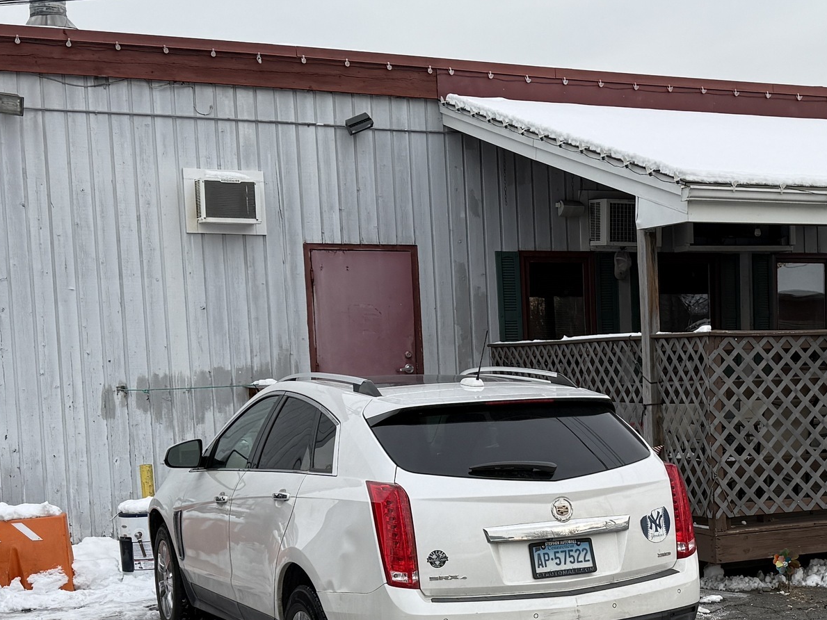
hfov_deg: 30.4
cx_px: 669
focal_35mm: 62
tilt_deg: -2.1
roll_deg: +1.7
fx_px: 1481
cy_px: 474
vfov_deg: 23.4
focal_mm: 6.76
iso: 80
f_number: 1.78
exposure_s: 1/1812
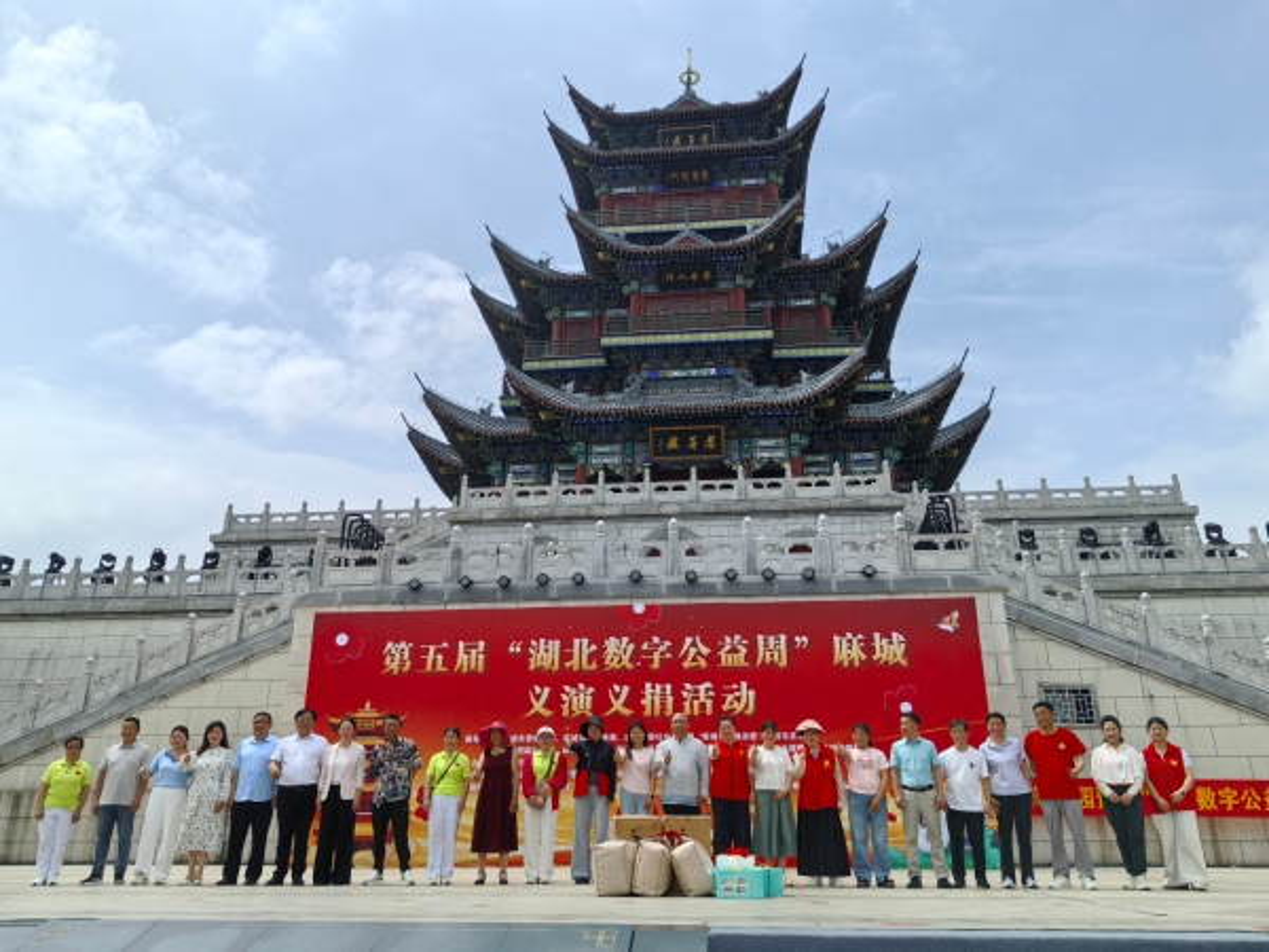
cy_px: 476
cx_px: 634
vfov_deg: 51.4
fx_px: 990
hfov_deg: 65.3
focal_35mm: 27
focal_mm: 5.52
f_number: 1.9
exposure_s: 1/6289
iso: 50
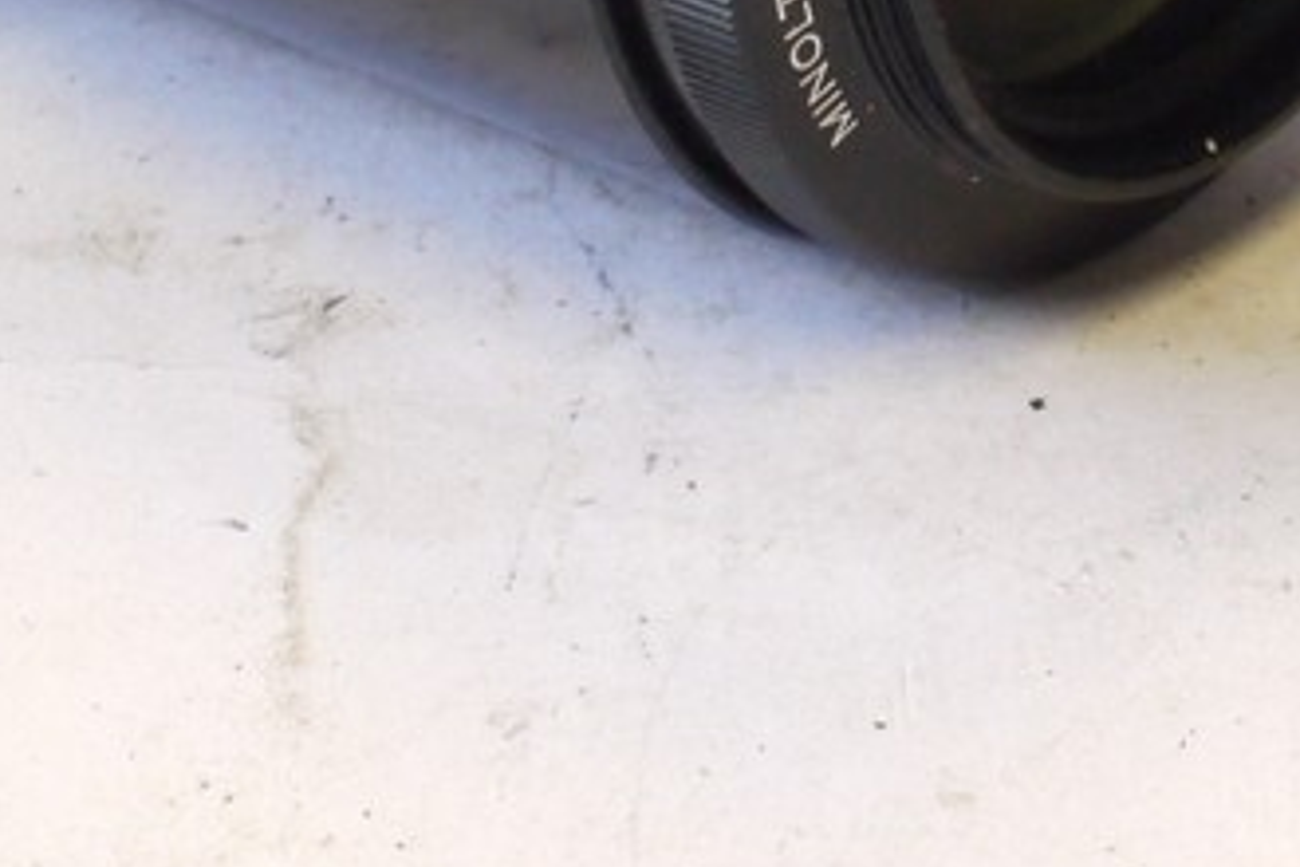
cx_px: 894
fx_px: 8197
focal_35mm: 227
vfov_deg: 6.0
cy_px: -524
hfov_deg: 9.1
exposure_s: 1/40
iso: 800
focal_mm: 30
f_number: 9
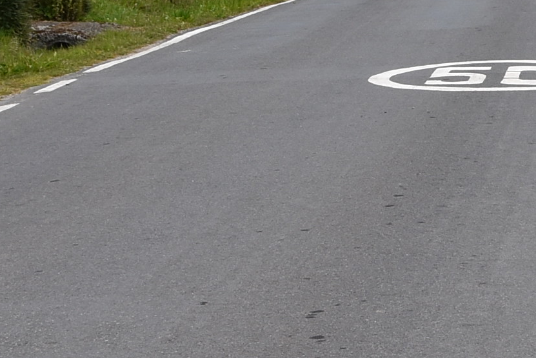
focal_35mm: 146
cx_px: 666
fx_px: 2175
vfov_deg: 9.3
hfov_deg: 13.6
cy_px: -94
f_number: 9
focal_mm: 18
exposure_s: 1/250
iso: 100
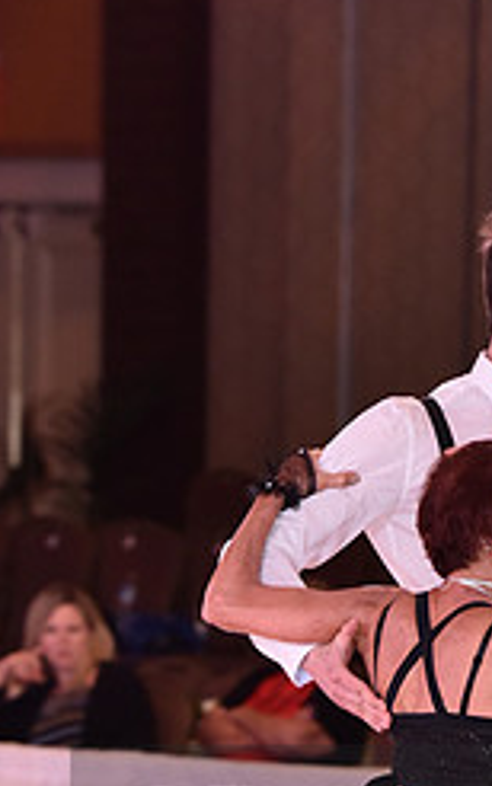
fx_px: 7736
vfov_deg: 5.8
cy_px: 853
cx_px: 513
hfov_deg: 3.6
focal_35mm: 361
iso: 2000
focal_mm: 150
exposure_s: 1/250
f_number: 5
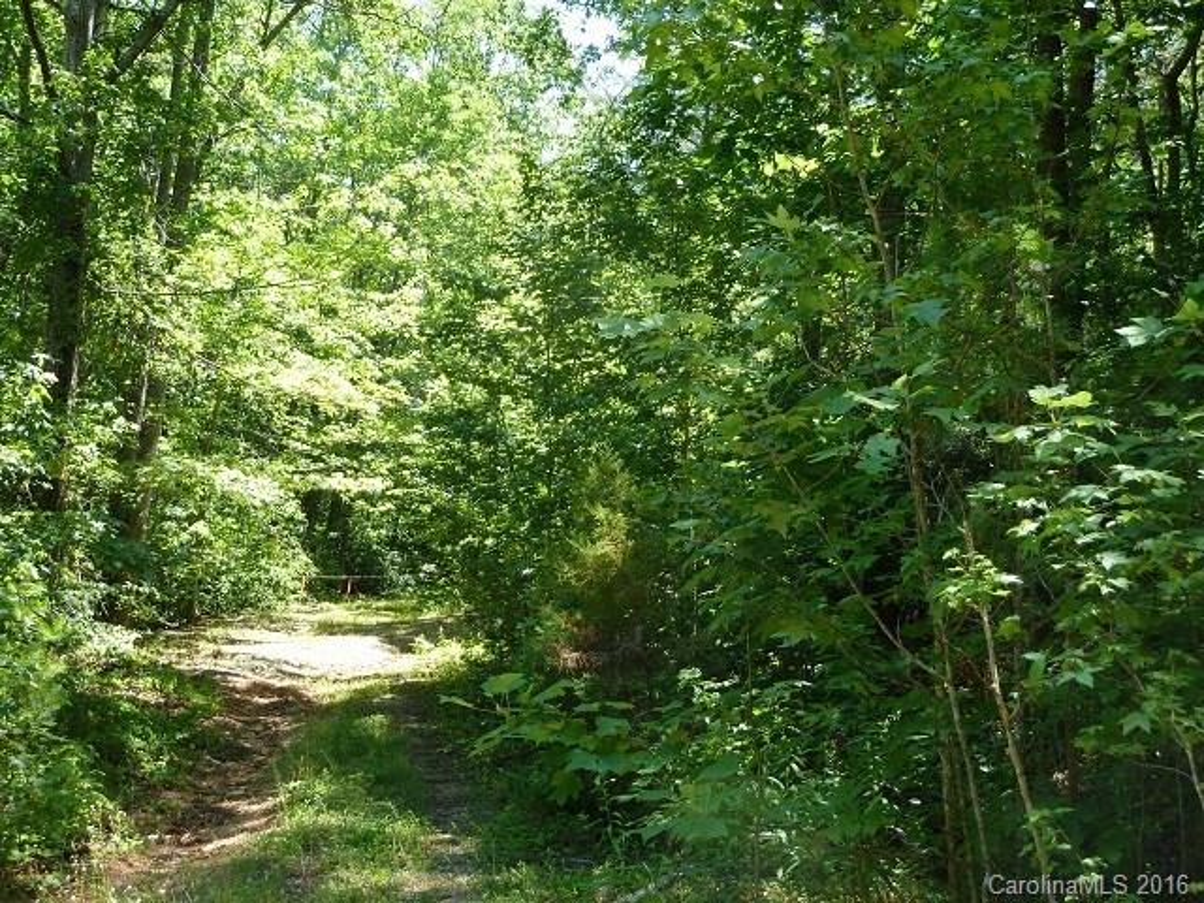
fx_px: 1530
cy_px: 452
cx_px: 602
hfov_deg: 42.9
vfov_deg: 32.9
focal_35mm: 44
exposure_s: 1/80
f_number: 3.7
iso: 80
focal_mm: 7.3
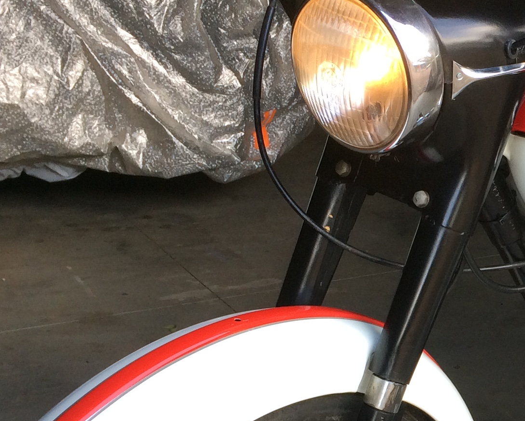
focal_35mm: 85
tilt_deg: -22.3
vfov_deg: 17.7
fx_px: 1321
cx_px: 595
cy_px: 412
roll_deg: +0.6
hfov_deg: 21.2
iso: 40
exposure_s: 1/100
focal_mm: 4.15
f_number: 2.2
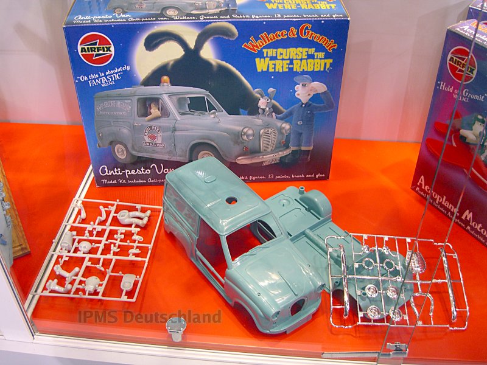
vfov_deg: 37.7
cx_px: 244
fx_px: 535
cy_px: 182
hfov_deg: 49.0
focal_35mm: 38
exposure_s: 1/20
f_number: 2.8
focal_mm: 7.9
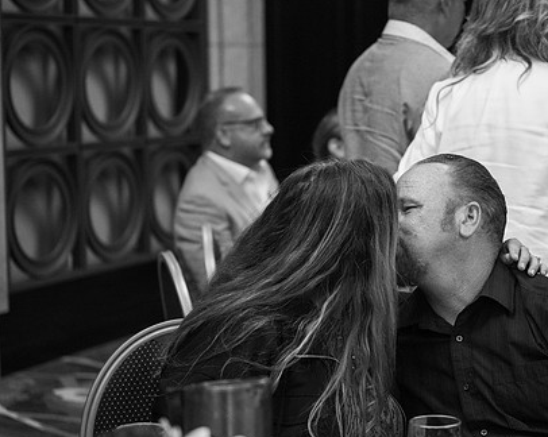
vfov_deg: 17.8
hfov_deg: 22.1
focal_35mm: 86
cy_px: 230
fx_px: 1393
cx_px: 389
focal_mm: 63
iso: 2500
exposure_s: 1/125
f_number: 2.8
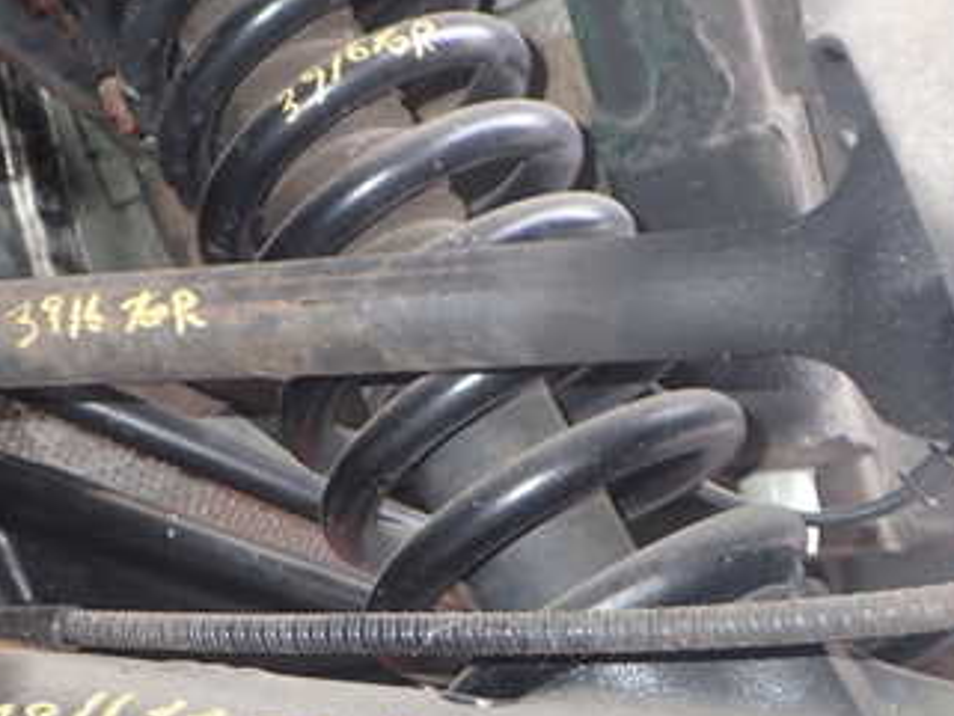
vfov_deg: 26.1
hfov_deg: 33.8
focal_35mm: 56
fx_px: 1544
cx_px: 270
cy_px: 303
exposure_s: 1/30
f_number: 2.3
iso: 200
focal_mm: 5.4
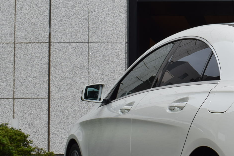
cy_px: 76
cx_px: 280
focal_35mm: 105
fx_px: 683
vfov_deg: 13.1
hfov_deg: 18.4
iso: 200
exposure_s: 1/400
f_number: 10
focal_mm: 22
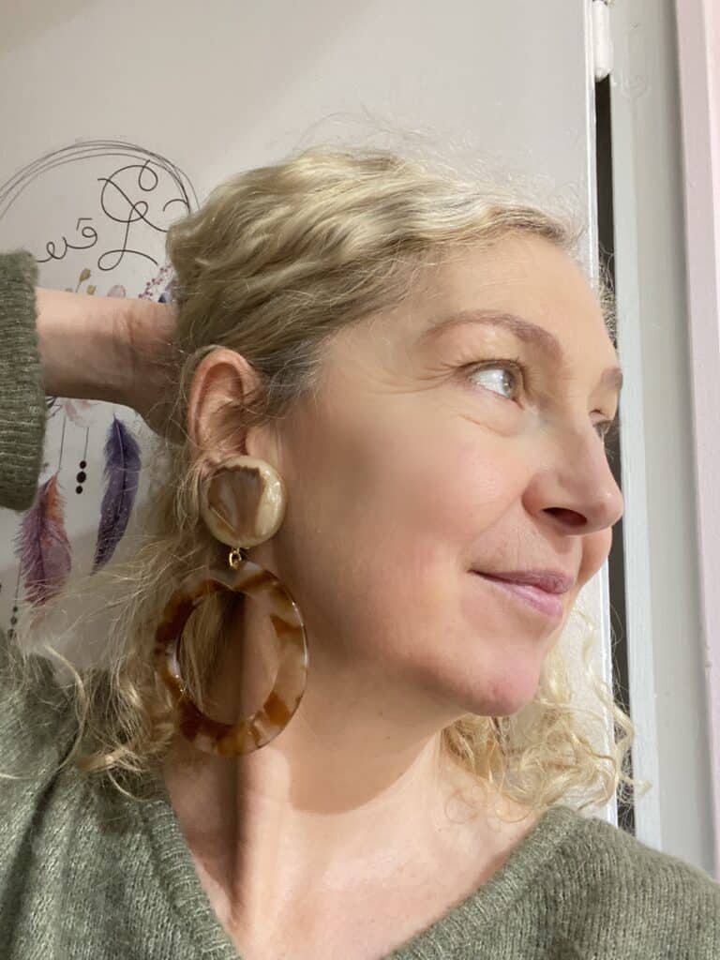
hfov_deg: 46.8
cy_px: 480
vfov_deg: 60.0
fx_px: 832
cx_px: 360
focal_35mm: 30
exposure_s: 1/54
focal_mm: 2.71
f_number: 2.2
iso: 250
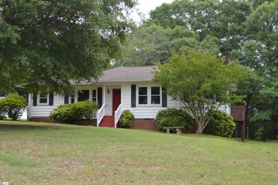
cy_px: 92
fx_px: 370
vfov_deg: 28.0
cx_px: 139
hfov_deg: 41.2
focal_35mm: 48
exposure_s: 1/125
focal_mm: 32
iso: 100
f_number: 5.6
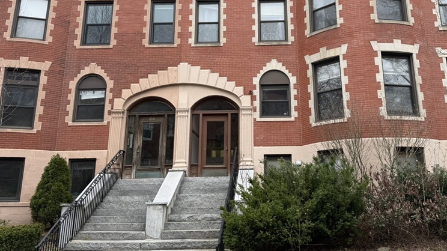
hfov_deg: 55.1
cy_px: 76
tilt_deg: +16.8
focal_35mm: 36
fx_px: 427
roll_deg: +0.3
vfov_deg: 32.4
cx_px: 252
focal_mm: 6.76
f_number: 1.78
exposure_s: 1/1271
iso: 80
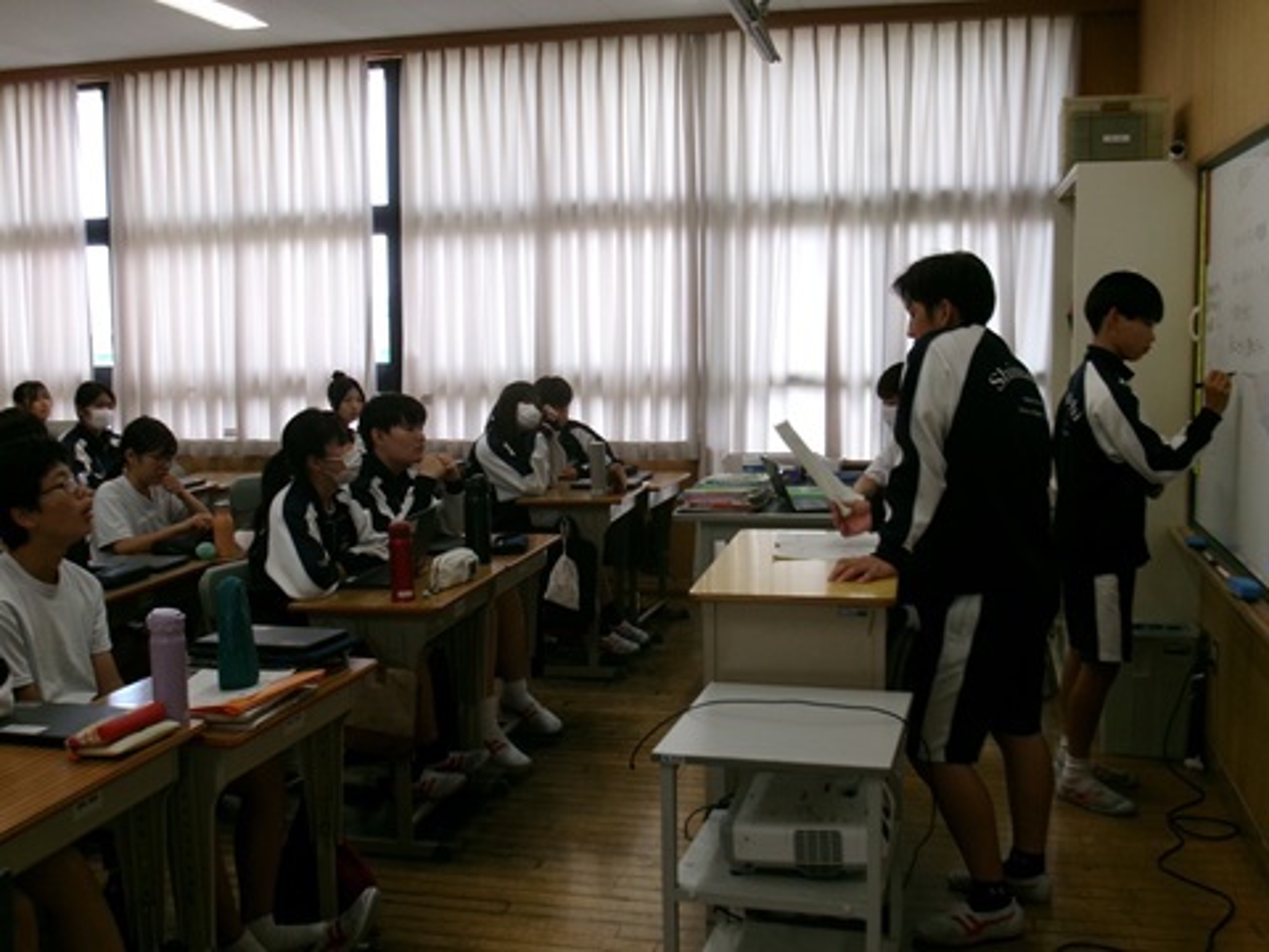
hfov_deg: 43.9
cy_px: 476
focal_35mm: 43
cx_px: 634
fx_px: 1576
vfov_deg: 33.6
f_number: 4.7
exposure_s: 1/50
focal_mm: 7.8
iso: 100
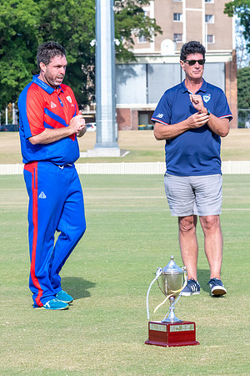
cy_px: 188
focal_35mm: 184
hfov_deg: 7.5
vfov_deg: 11.2
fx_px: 1917
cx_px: 64
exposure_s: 1/1000
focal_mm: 100
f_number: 8
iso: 640
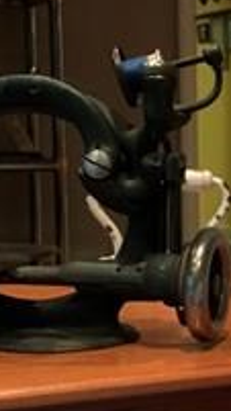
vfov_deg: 20.9
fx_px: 1111
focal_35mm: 102
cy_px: 237
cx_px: 550
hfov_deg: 10.3
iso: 200
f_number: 2.2
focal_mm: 4.15
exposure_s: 1/24
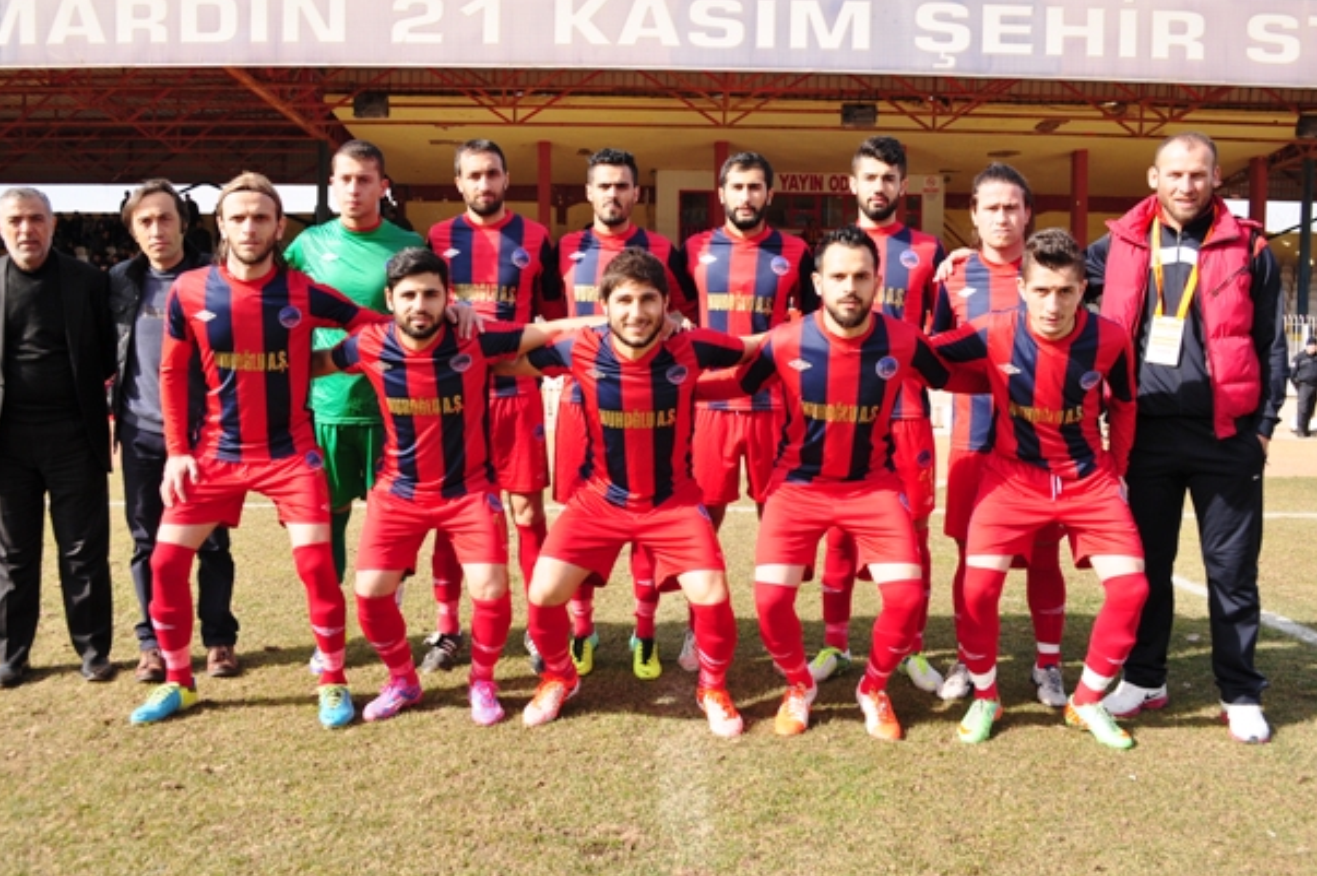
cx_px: 620
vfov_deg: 37.8
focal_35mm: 35
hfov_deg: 54.4
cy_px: 429
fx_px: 1279
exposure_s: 1/320
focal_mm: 22
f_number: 9
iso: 200
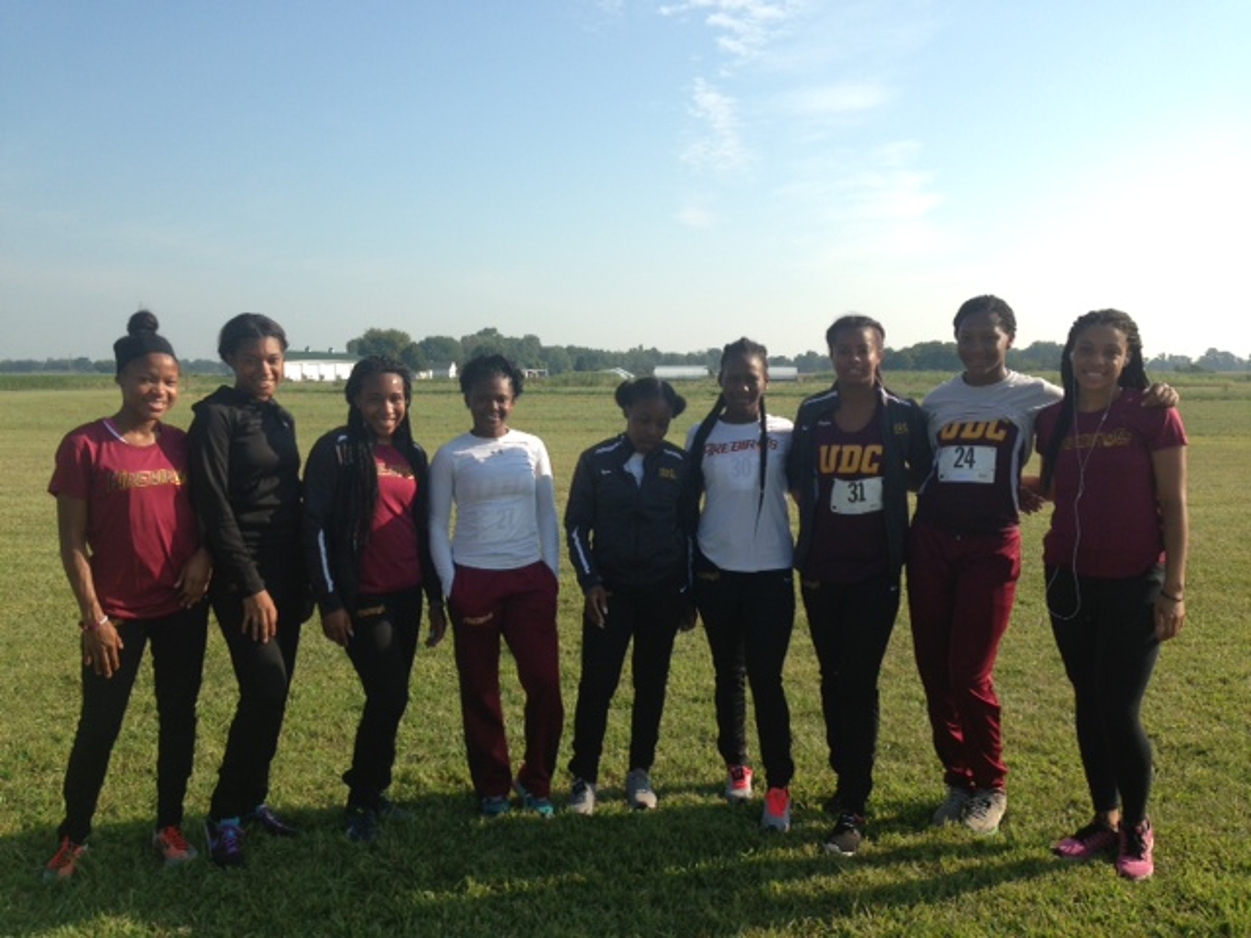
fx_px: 1193
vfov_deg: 42.9
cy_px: 469
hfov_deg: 55.4
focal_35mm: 33
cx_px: 626
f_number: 2.4
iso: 50
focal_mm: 4.13
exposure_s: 1/1232
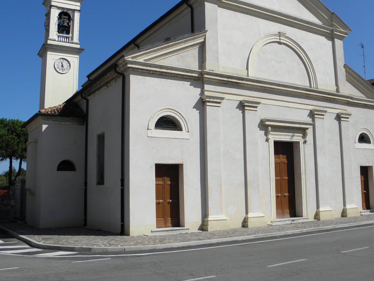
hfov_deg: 48.7
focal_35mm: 38
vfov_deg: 37.7
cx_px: 221
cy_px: 126
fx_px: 411
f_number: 7
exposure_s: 1/400
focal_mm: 5
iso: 100
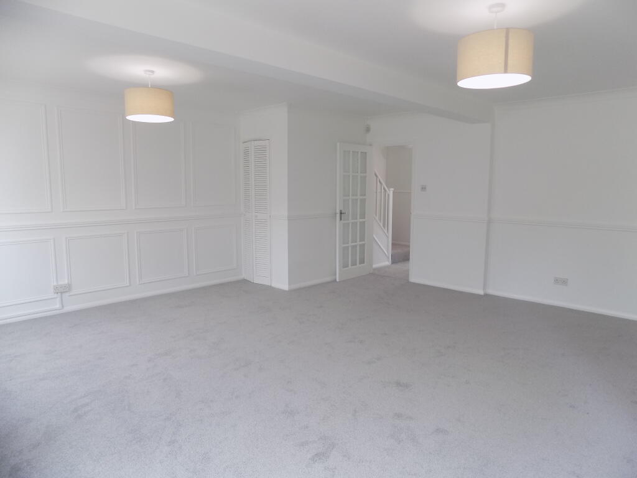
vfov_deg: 58.9
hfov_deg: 73.9
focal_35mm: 23
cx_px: 318
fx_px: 423
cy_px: 239
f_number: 3.1
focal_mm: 4
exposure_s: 1/30
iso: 100
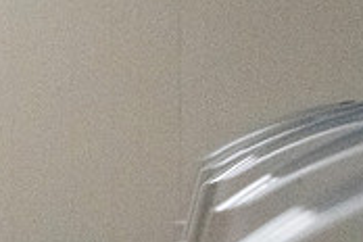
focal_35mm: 580
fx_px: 5848
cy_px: 131
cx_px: -198
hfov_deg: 3.5
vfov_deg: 2.4
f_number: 4
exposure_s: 1/1250
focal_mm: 116
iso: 10000
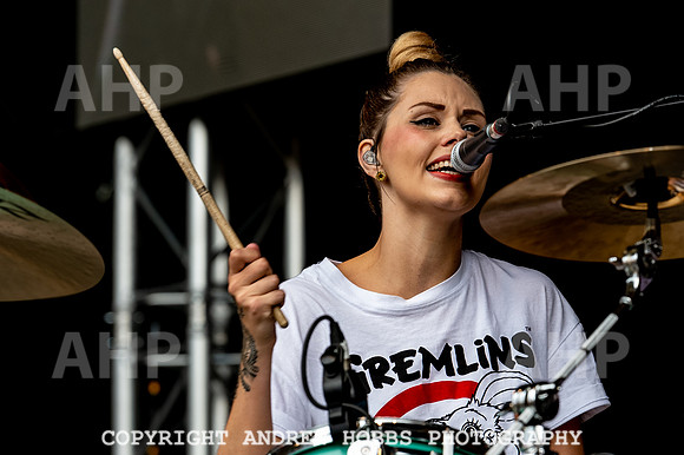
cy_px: 253
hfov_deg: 5.0
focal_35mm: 408
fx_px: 7753
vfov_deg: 3.4
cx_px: 486
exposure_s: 1/400
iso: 200
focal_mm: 200
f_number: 4.5
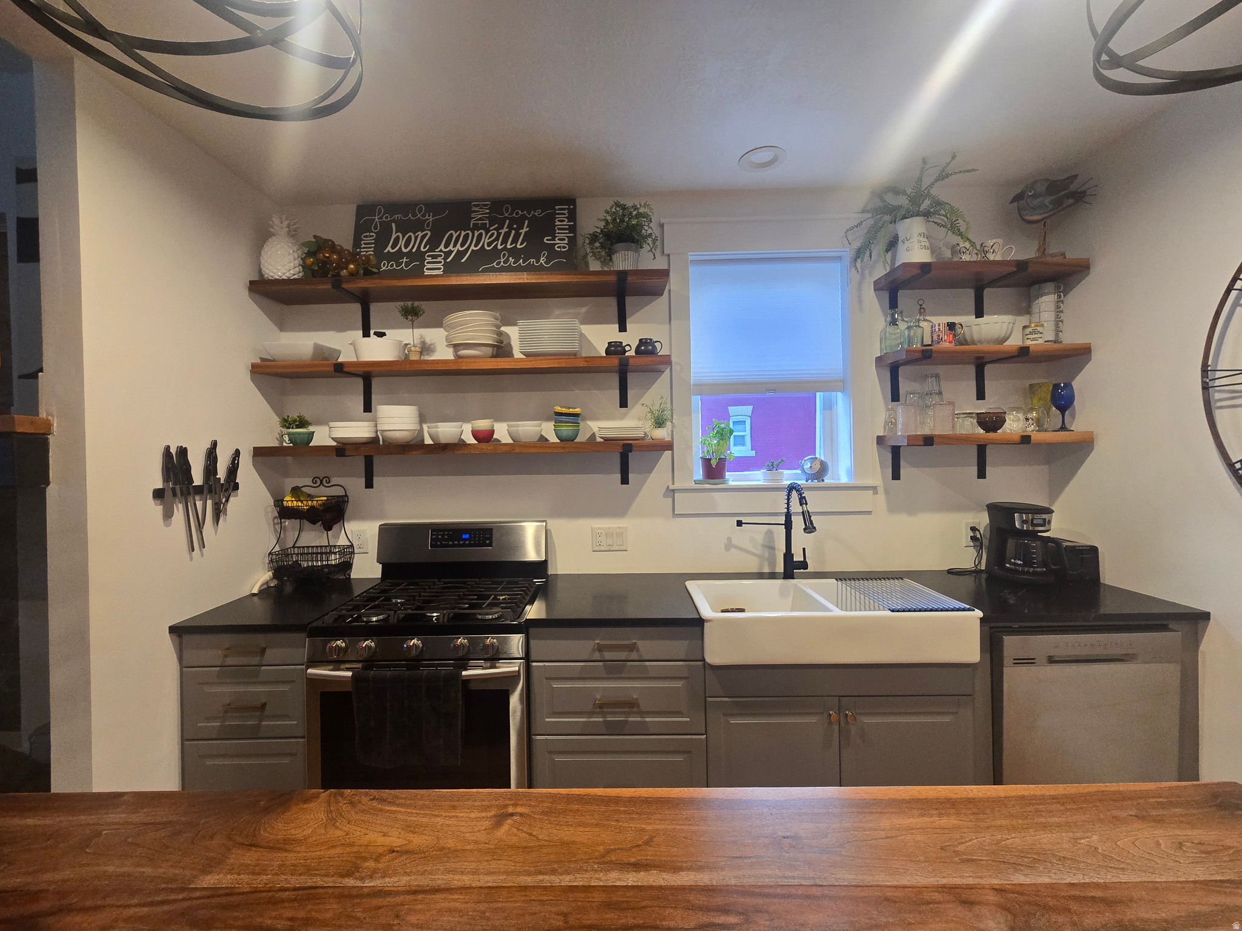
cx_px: 621
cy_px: 466
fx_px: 466
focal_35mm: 13
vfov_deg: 89.9
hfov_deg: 106.2
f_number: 2.2
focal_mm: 2.2
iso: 250
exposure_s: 1/60
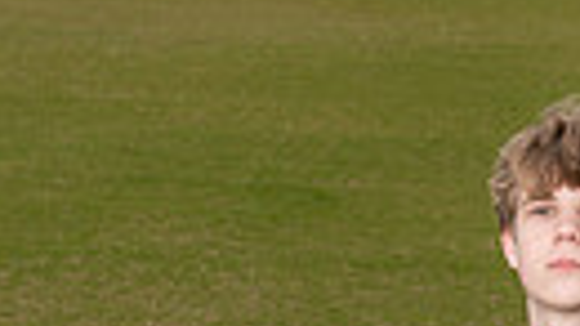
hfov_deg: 11.3
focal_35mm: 189
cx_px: 553
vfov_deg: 6.0
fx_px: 2905
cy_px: 898
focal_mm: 52
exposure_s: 1/250
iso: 160
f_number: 9
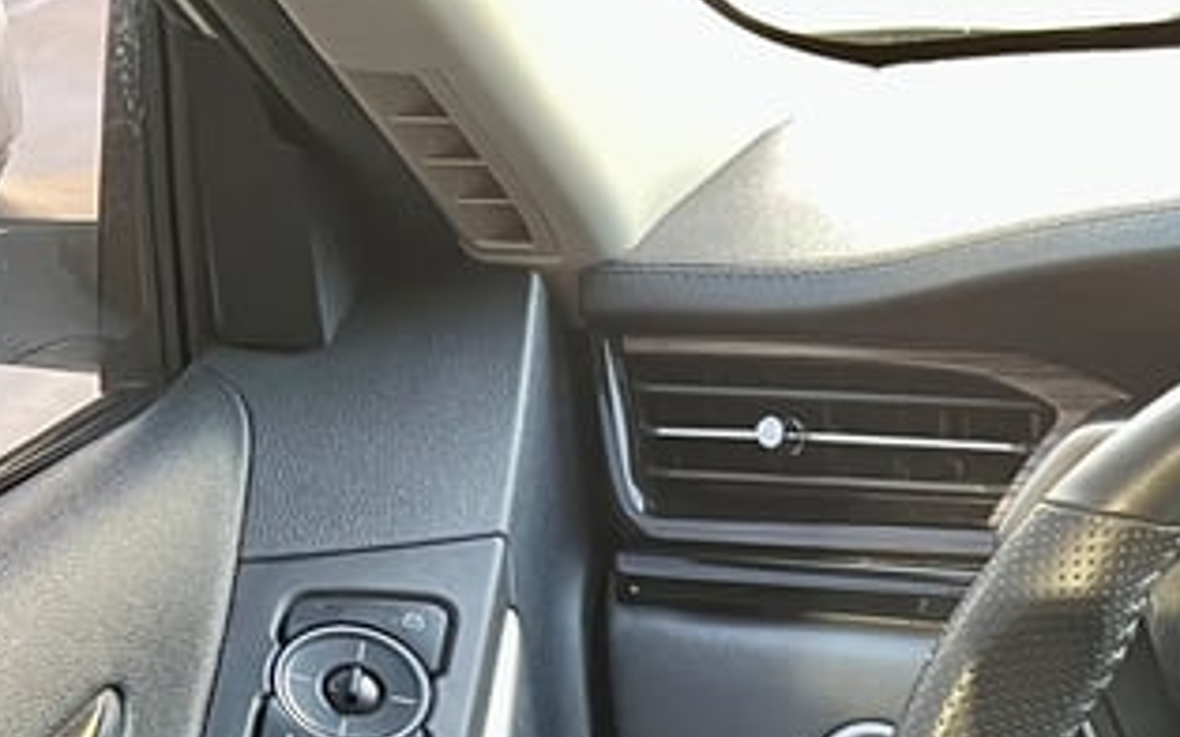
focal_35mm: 90
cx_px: 1601
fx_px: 2893
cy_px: 1357
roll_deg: -2.1
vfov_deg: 13.0
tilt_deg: -38.1
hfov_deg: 20.7
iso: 250
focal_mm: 5.7
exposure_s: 1/60
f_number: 1.5
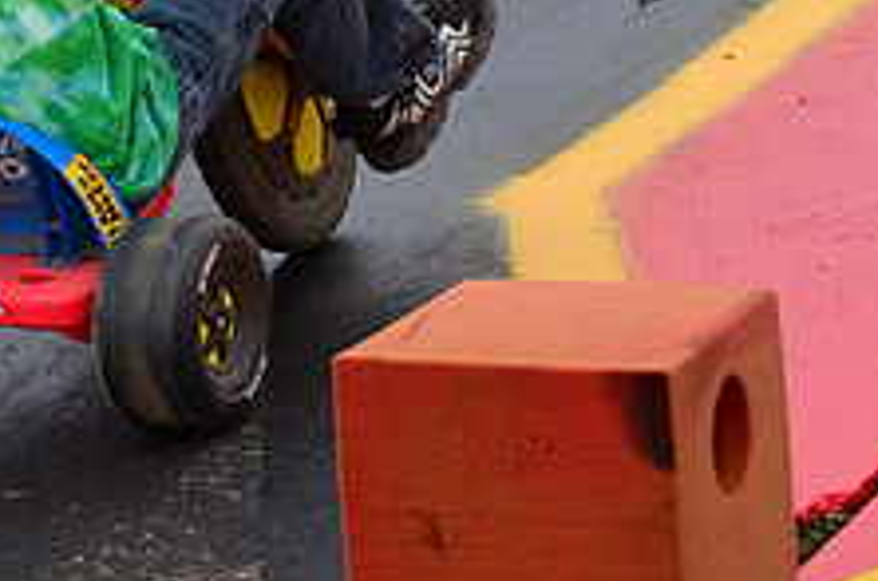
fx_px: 5240
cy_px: -67
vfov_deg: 6.3
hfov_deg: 9.6
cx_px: 186
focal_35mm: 215
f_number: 13
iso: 1000
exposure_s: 1/500
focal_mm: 55
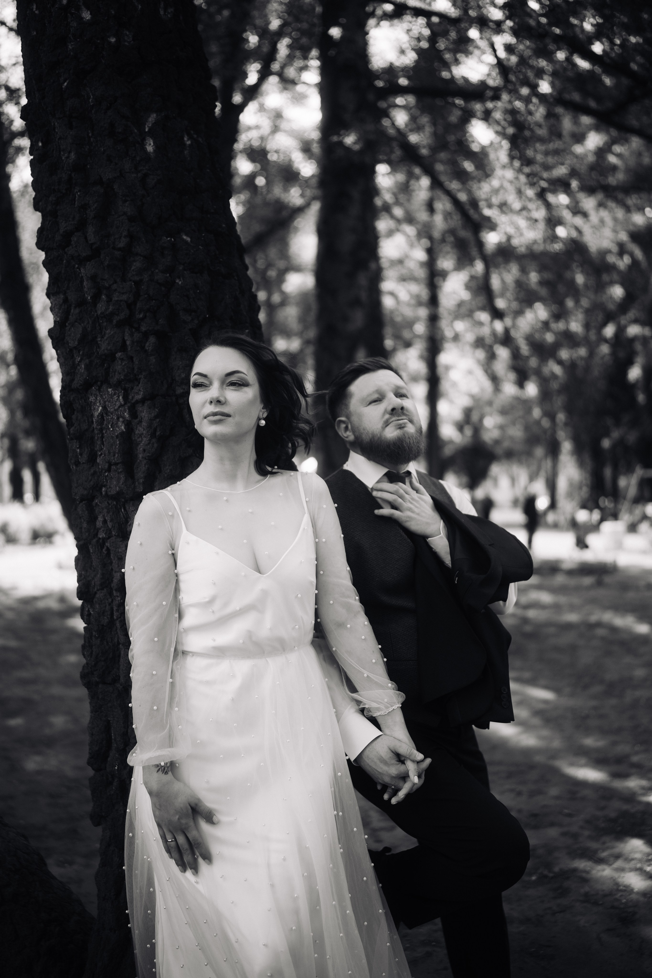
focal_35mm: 35
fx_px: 951
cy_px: 489
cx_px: 326
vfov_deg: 54.4
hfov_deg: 37.9
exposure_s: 1/500
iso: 160
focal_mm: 35
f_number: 1.4
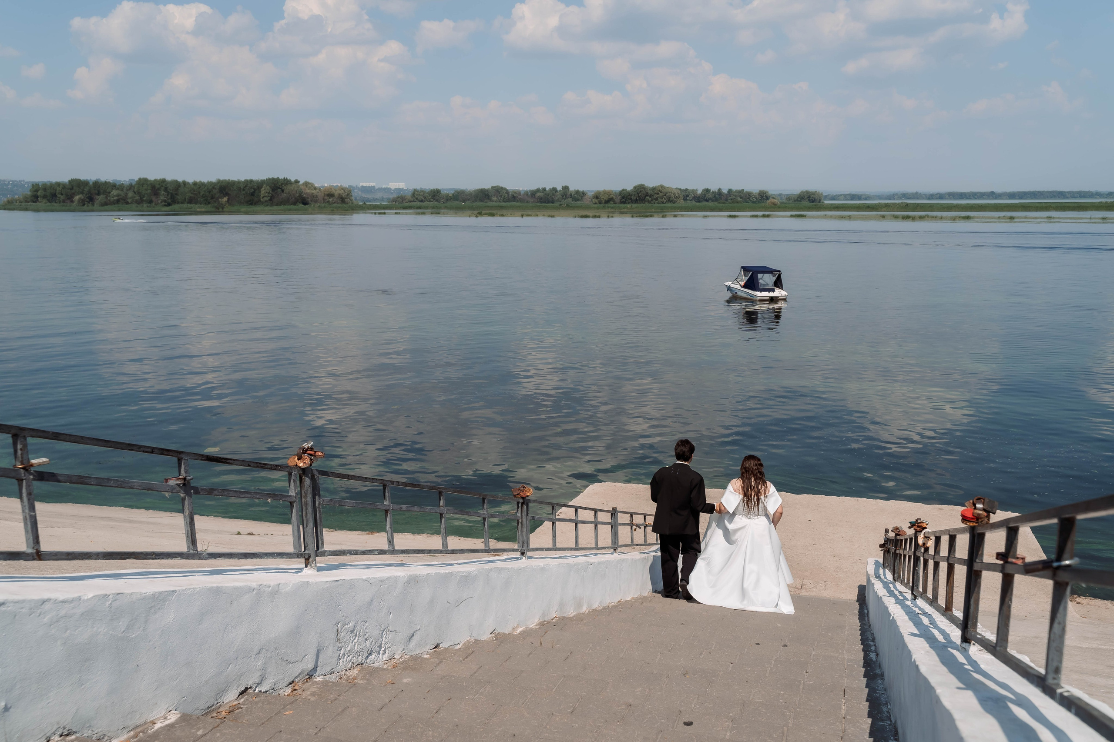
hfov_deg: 60.3
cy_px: 368
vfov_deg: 42.3
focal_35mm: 31
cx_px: 556
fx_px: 958
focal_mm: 28
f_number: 5
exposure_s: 1/3200
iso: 320
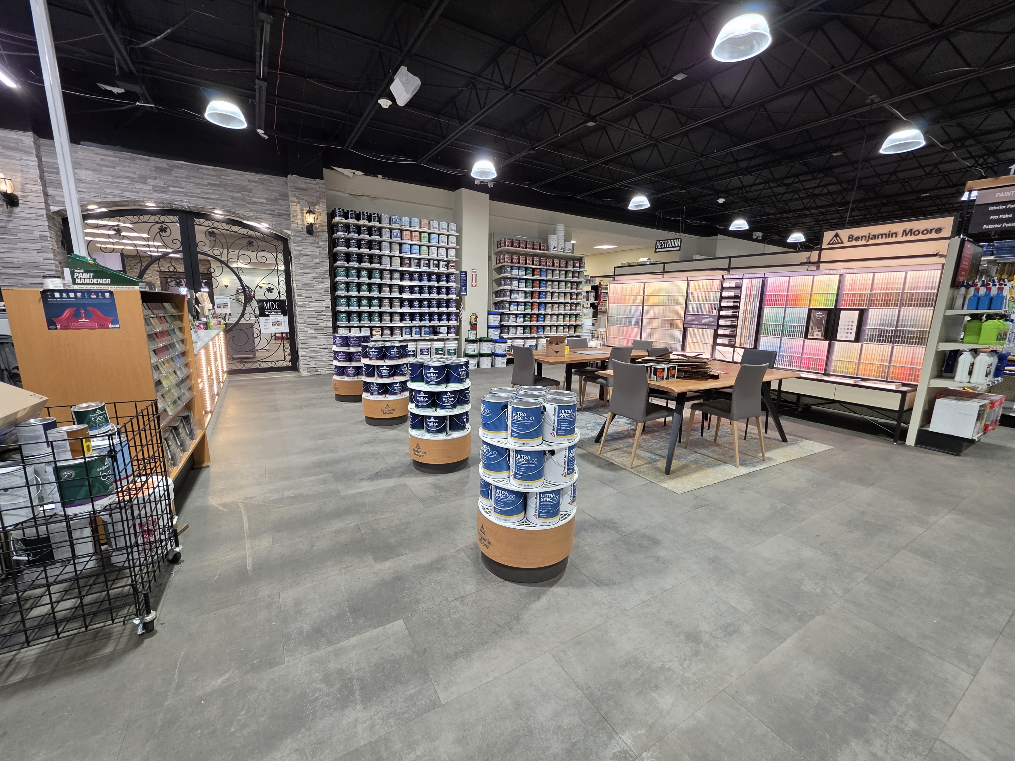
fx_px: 381
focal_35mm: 13
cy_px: 380
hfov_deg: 106.2
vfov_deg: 89.9
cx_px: 508
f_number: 1.9
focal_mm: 2.2
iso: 125
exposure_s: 1/120
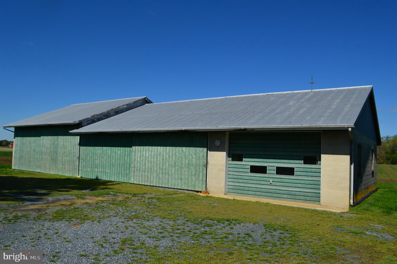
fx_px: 297
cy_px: 132
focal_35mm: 27
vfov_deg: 47.8
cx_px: 198
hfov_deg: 67.4
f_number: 11
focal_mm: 18
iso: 280
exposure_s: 1/500
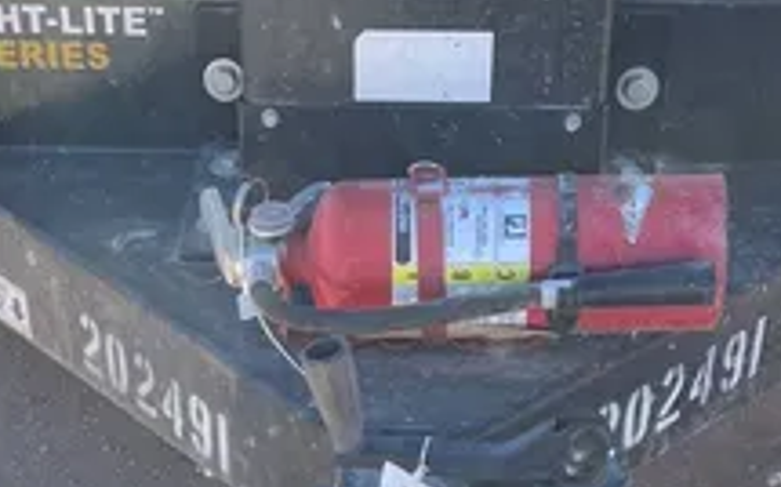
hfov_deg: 22.0
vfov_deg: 12.2
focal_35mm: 94
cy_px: 998
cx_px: 269
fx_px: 1999
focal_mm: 4.2
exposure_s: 1/882
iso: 32
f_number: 1.6
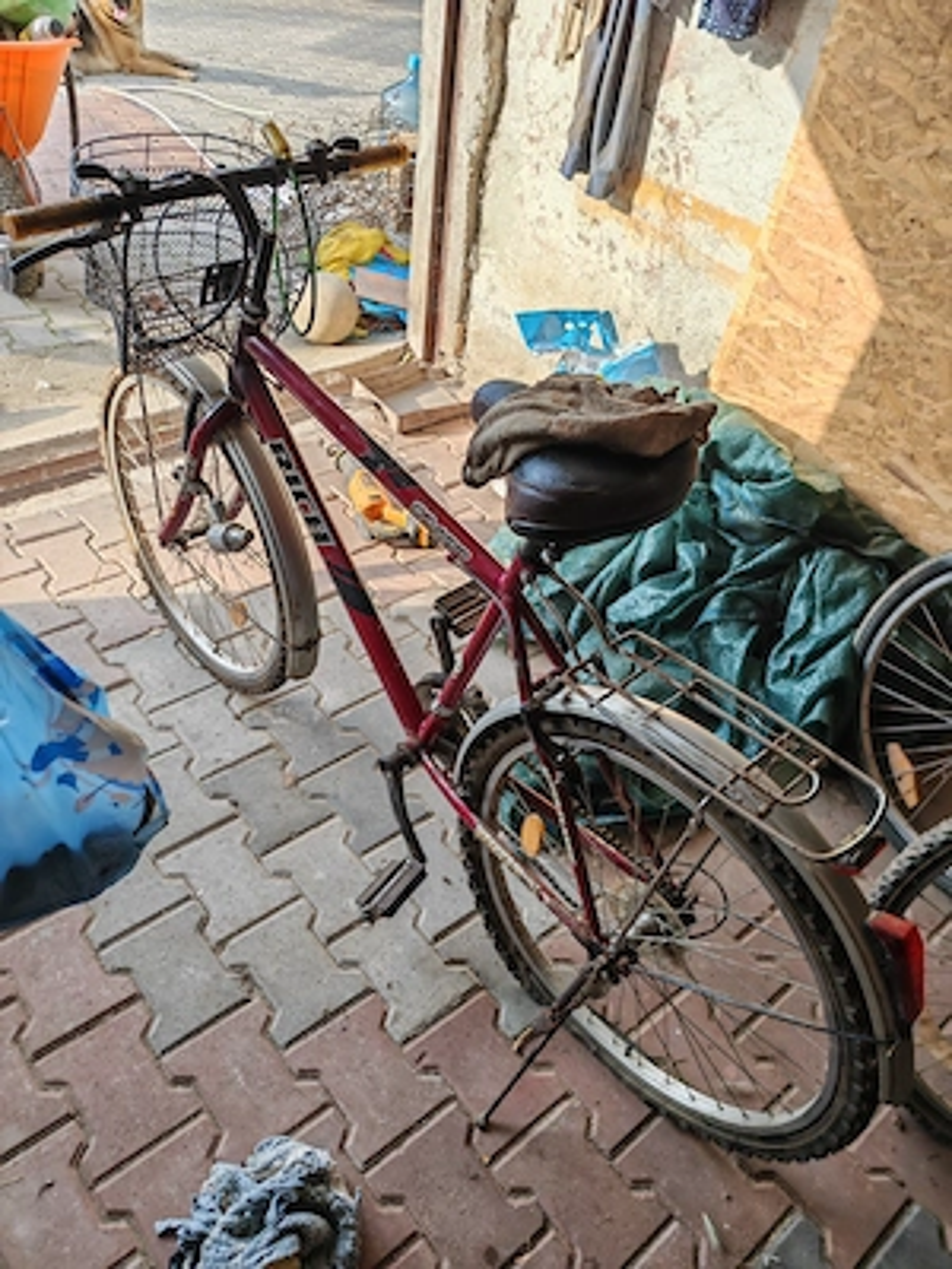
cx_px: 476
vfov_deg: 67.3
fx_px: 953
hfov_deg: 53.1
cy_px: 634
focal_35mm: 26
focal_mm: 5.4
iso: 50
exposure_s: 1/170
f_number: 1.6
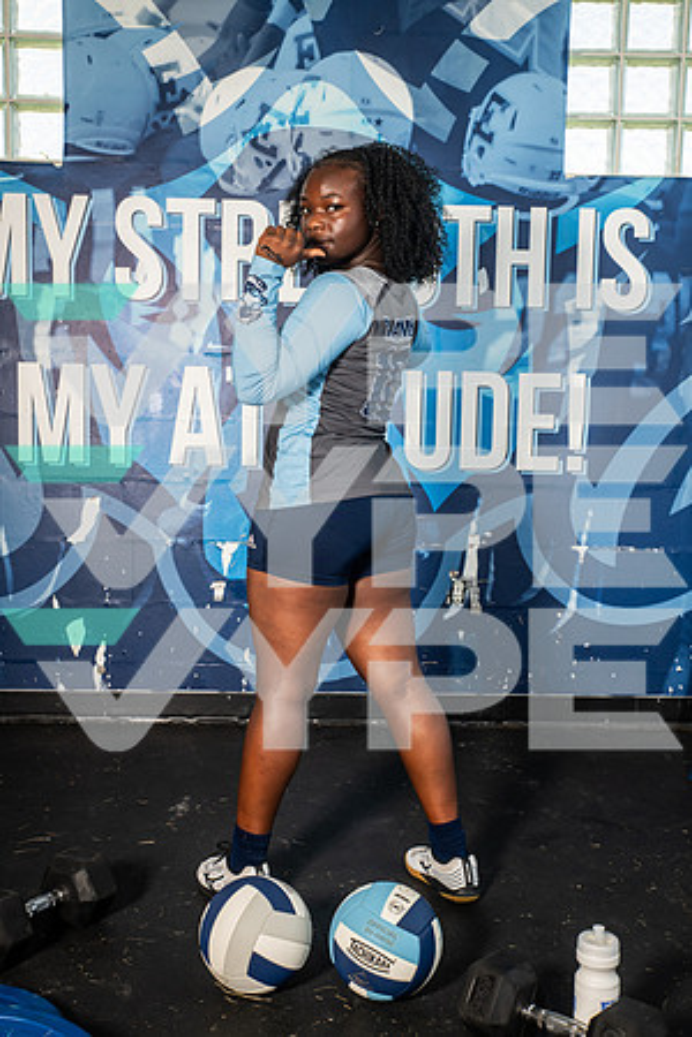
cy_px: 518
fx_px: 1269
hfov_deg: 30.5
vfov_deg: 44.5
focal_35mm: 44
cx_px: 346
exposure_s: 1/250
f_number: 7.1
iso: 250
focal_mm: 44
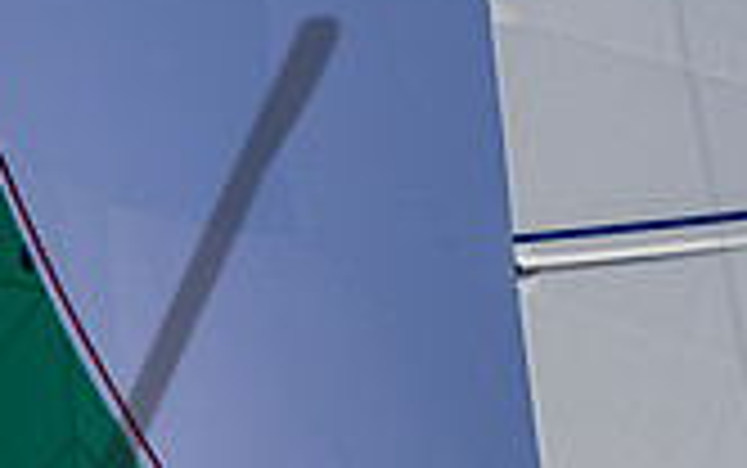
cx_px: 645
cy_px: 912
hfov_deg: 1.3
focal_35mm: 1662
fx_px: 33858
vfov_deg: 0.8
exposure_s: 1/4000
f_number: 6.3
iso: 400
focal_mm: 340
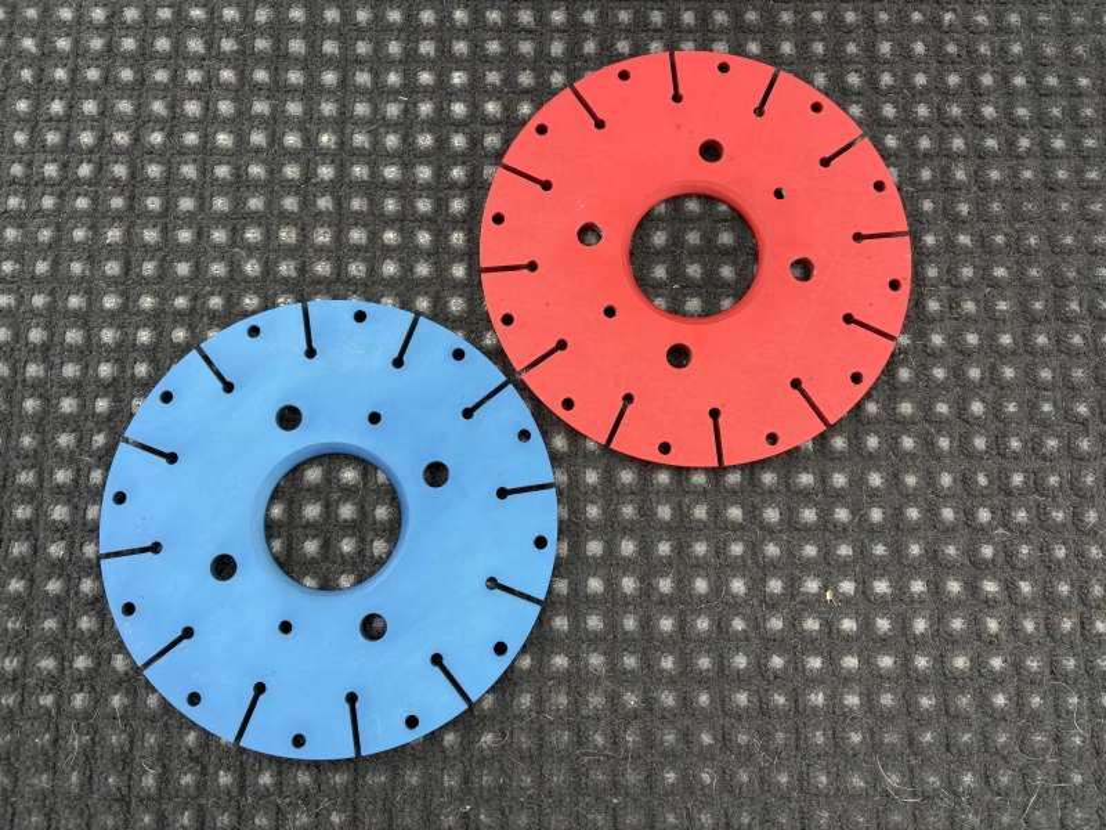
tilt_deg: -81.0
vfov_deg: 53.1
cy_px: 415
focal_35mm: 26
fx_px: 831
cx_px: 553
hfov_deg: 67.3
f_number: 1.6
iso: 80
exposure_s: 1/121
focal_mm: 5.96
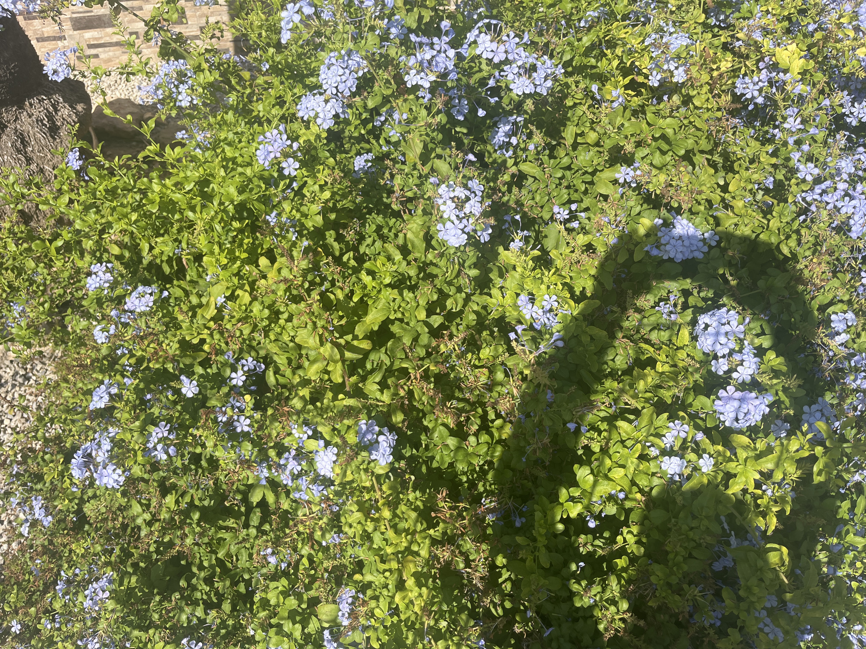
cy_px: 324
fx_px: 650
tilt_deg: -47.2
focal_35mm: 26
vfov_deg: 53.1
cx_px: 433
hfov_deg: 67.3
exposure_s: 1/2825
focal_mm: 5.1
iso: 50
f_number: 1.6
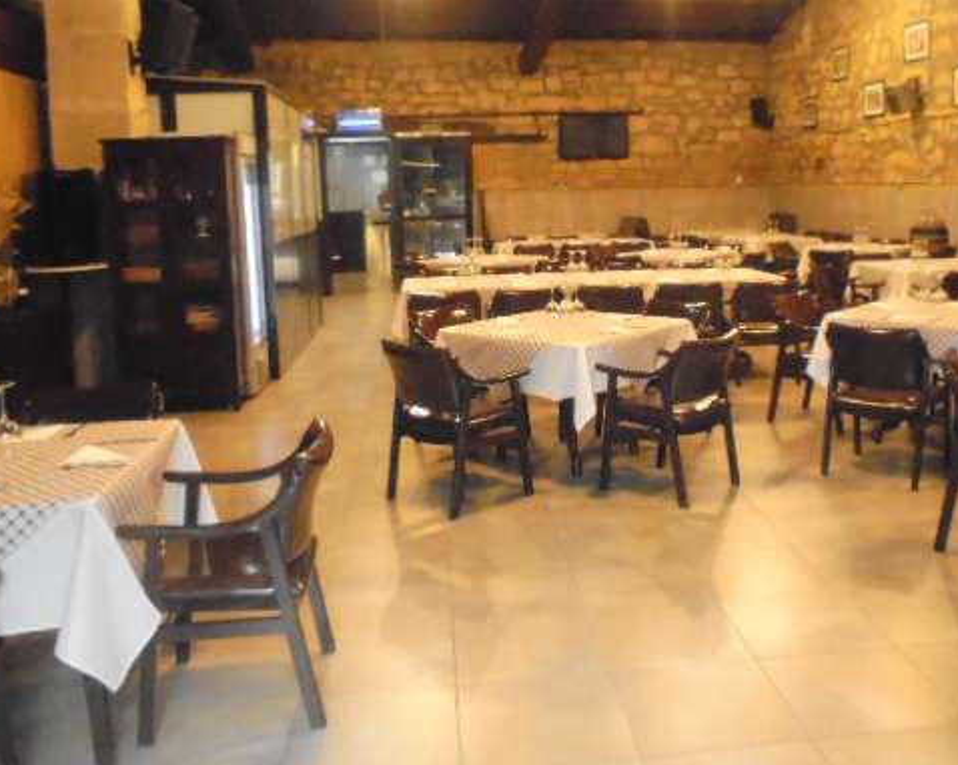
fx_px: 964
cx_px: 551
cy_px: 318
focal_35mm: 34
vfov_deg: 43.2
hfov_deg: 52.7
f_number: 3.5
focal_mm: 4.6
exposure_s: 1/50
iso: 1600
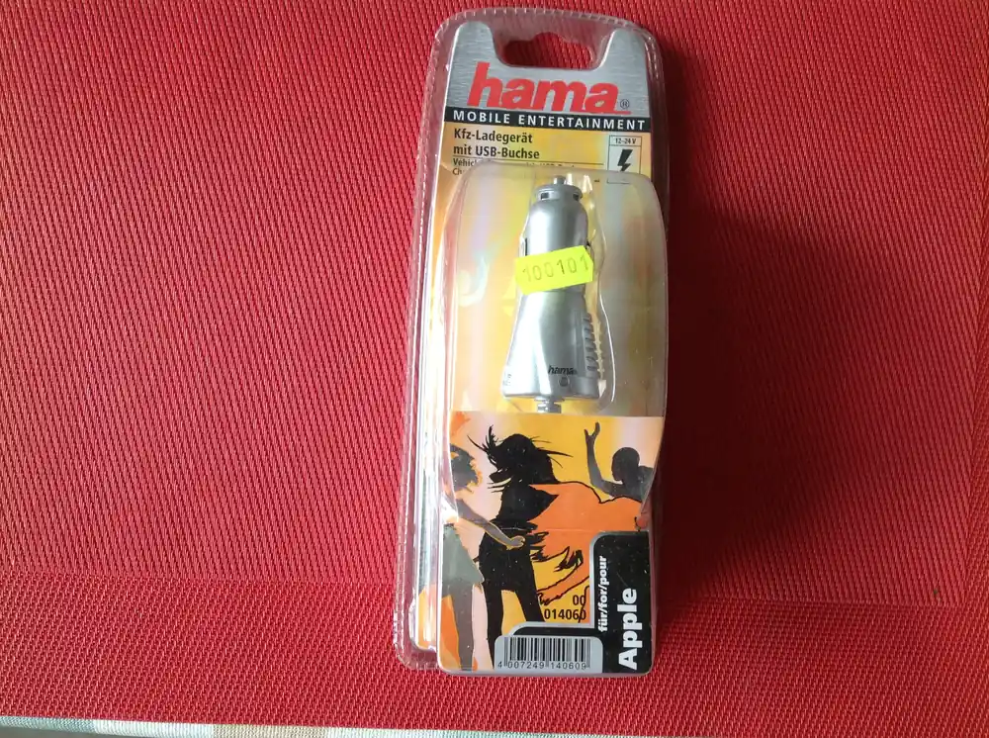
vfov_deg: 40.6
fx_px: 998
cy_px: 369
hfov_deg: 52.7
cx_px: 494
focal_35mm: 35
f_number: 2.4
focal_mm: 4.28
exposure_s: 1/40
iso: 64
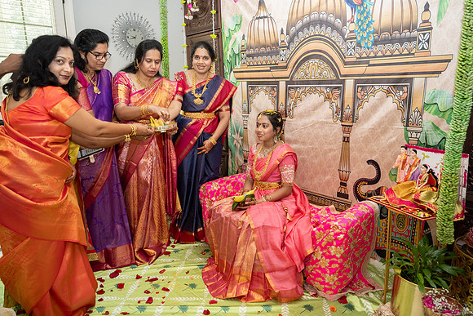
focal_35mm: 26
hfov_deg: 70.2
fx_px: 336
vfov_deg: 50.3
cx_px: 236
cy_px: 158
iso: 800
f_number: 3.5
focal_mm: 25
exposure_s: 1/160
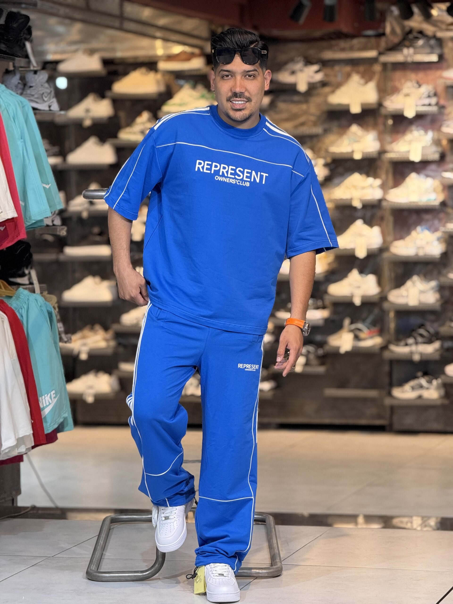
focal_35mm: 120
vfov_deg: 16.4
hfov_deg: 12.3
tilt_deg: -1.9
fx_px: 2094
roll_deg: +0.1
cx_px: 226
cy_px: 302
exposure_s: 1/100
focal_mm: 15.66
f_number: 2.8
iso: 320
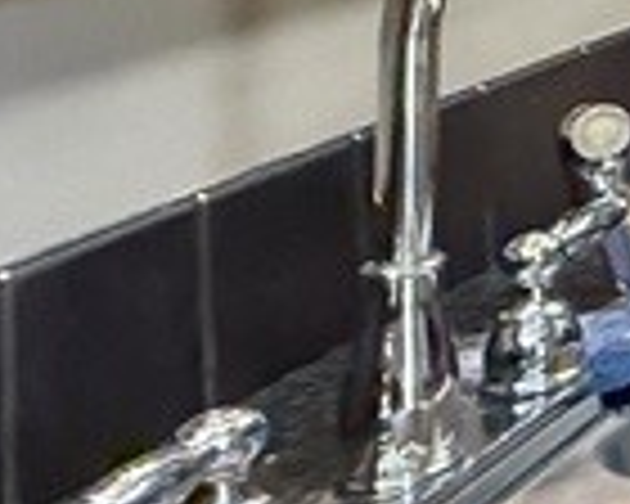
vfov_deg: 13.8
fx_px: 1865
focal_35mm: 100
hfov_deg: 10.3
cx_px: 2066
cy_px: -396
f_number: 2.2
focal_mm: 2.22
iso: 1000
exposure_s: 1/60
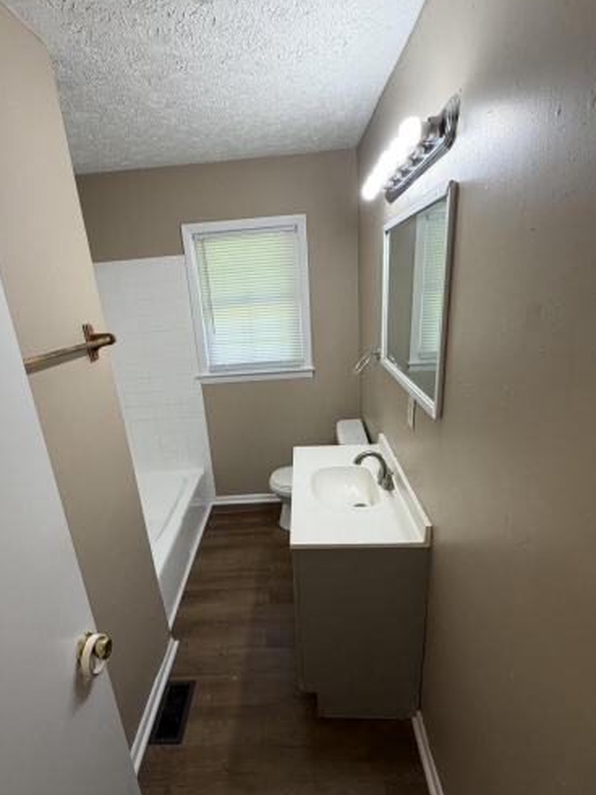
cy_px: 444
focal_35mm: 19
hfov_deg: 68.5
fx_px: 436
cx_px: 270
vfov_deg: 84.3
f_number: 2.2
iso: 125
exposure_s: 1/120
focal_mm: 2.22
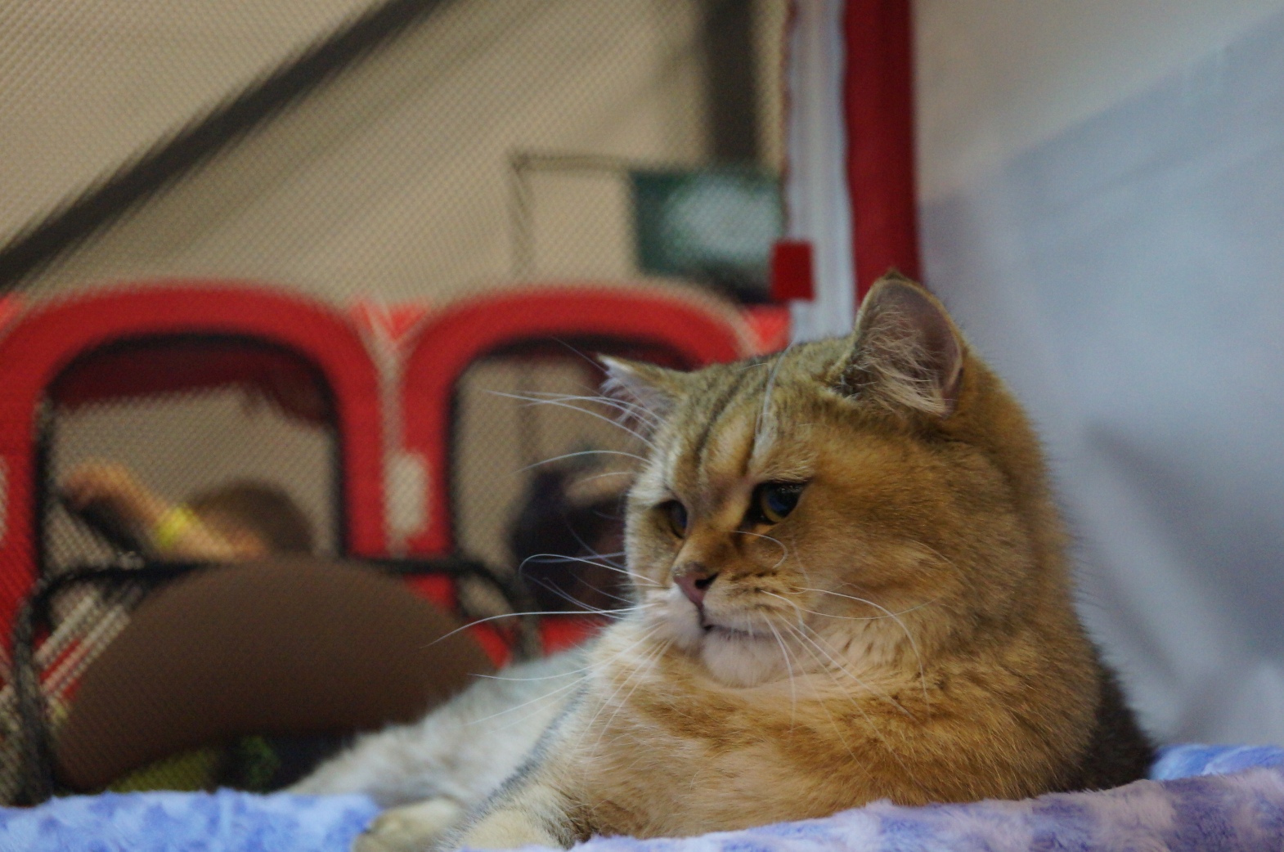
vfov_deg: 20.1
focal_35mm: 68
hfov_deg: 29.9
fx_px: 2404
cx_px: 642
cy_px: 426
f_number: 5.6
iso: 3200
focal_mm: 45
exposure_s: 1/80
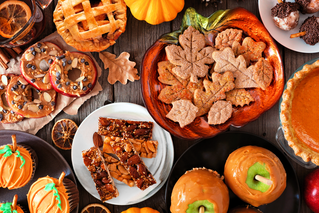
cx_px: 170
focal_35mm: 47
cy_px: 106
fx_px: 416
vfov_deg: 28.6
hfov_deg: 41.9
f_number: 14
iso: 100
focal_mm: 26
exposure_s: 6
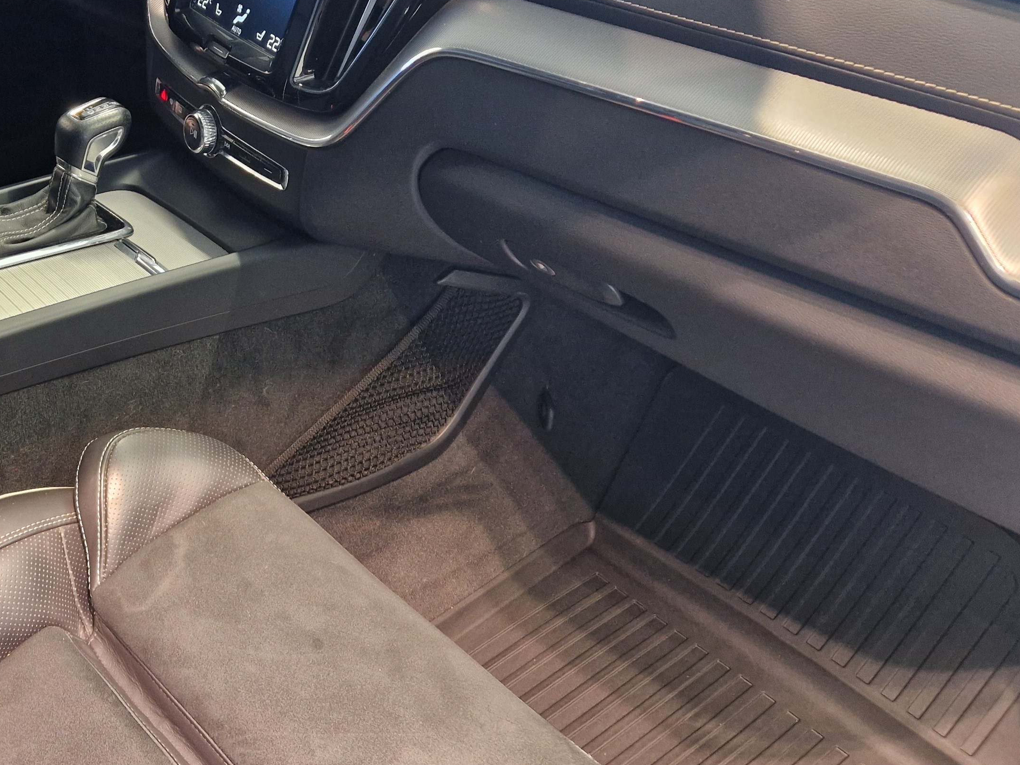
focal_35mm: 43
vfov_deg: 33.4
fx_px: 1267
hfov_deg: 41.0
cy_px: 289
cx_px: 133
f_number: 1.8
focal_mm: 5.4
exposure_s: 1/100
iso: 250
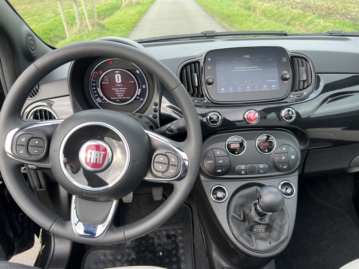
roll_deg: +4.2
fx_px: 270
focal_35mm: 26
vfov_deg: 53.1
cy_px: 134
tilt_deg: -30.2
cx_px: 180
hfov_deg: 67.3
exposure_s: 1/121
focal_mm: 5.7
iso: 40
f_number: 1.5
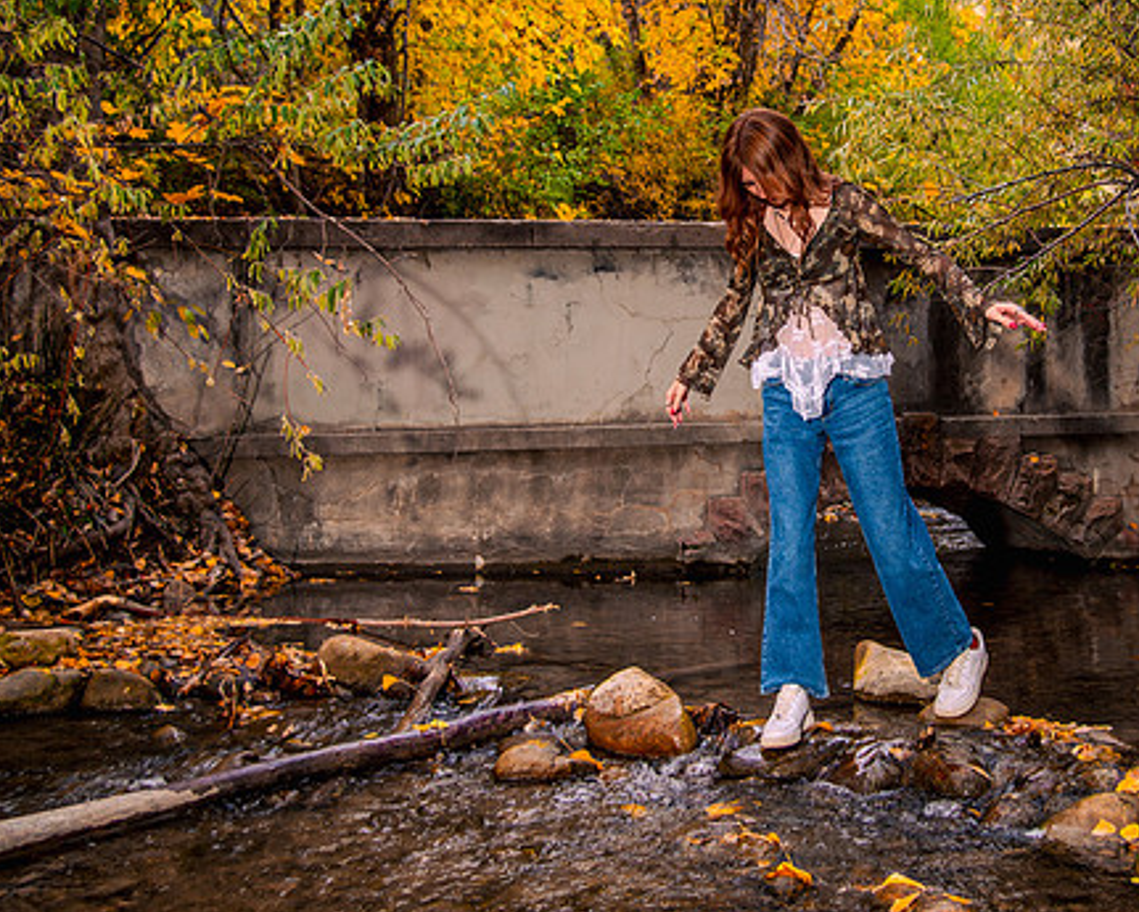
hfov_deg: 39.7
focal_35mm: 46
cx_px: 783
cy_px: 345
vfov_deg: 32.6
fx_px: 1551
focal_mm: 30
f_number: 4
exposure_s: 1/80
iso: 1250
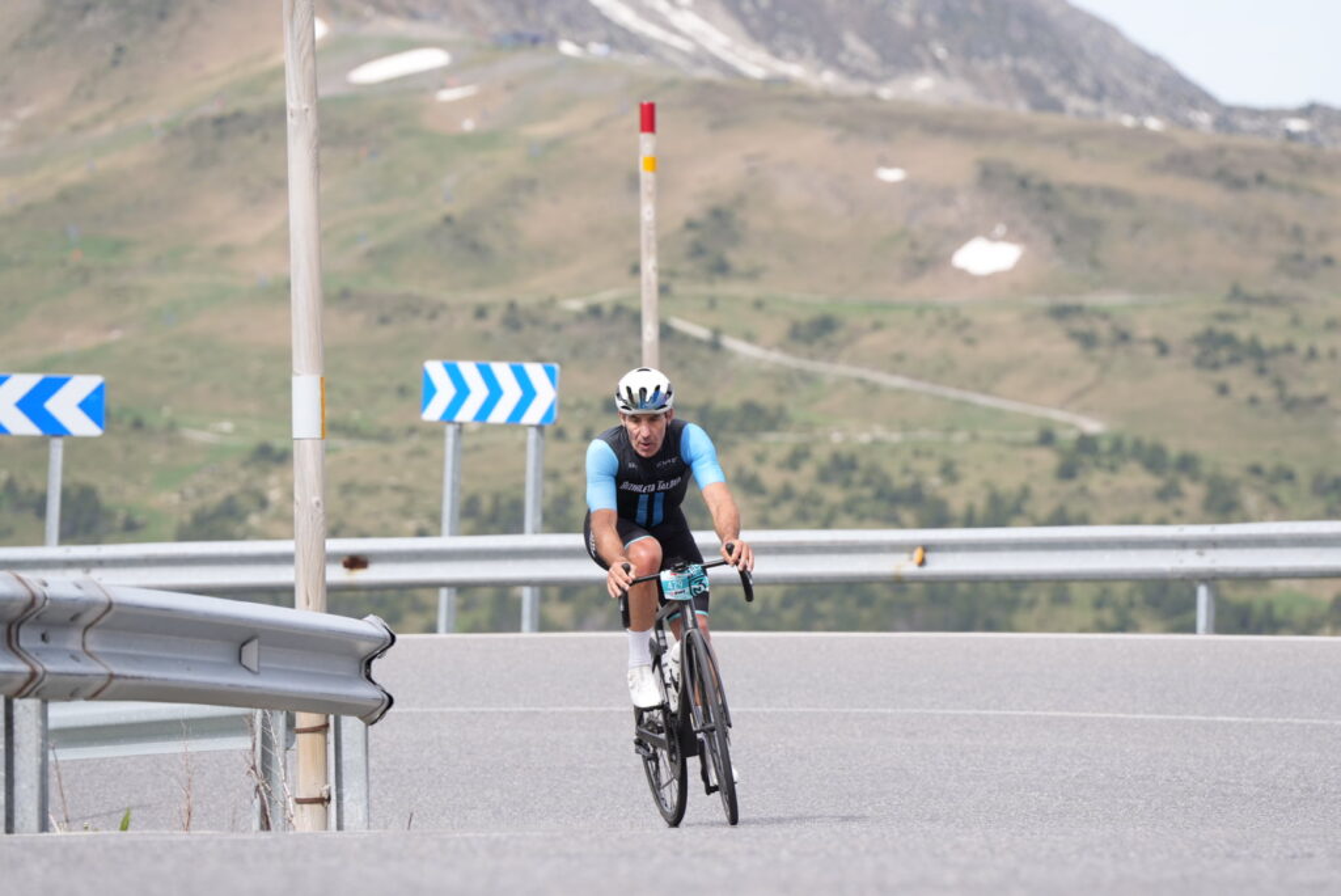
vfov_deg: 6.9
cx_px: 670
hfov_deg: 10.3
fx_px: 7454
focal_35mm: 200
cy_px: 448
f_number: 5
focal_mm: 200
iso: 320
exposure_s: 1/1000
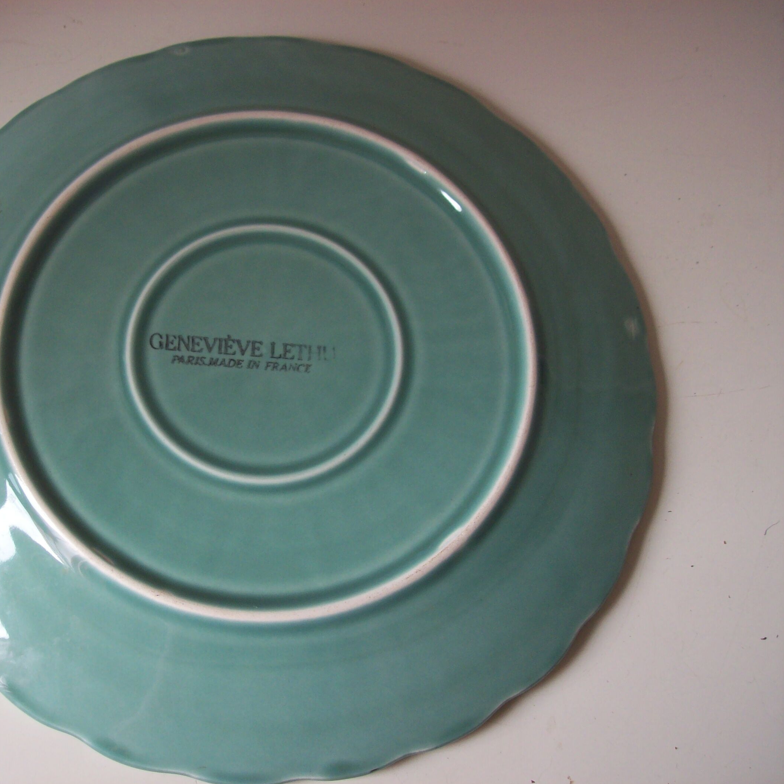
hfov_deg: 38.7
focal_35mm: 43
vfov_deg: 39.2
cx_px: 259
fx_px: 1102
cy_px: 393
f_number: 2.7
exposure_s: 1/96.2
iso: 80
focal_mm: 6
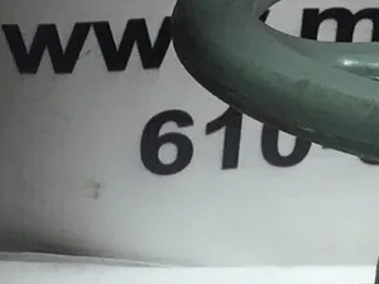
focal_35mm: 207
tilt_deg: -44.4
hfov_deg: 9.5
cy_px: 400
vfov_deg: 7.1
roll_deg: -2.6
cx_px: 62
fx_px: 2266
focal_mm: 3.3
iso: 32
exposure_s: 1/120
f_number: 2.4
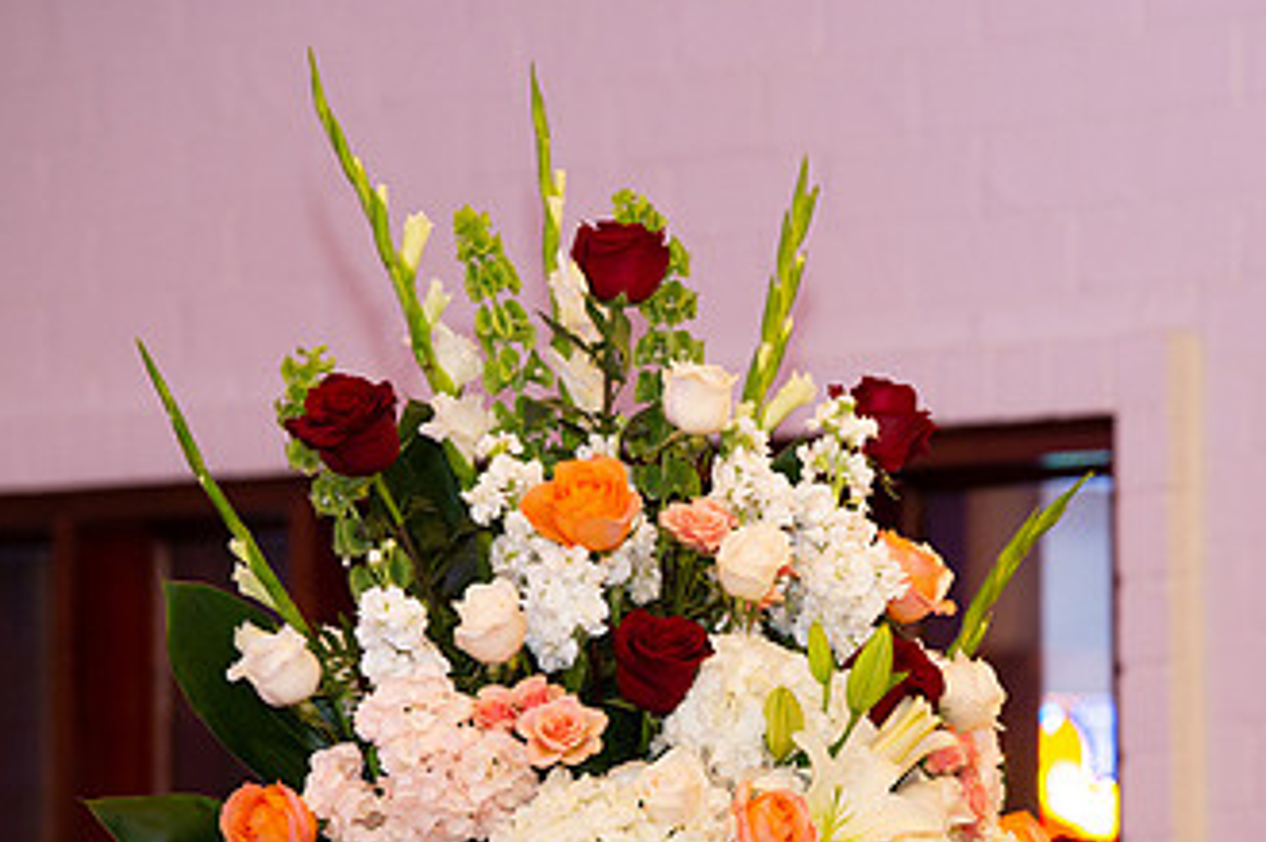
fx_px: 10544
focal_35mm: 300
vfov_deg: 4.6
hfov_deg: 6.9
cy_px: 634
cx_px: 758
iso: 1250
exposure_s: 1/60
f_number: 4.5
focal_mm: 170
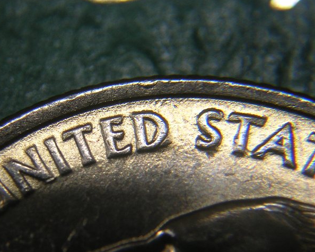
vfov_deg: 18.9
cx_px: 154
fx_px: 755
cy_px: 125
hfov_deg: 23.6
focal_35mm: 81
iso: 100
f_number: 3.9
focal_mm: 10.1
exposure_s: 1/49.1
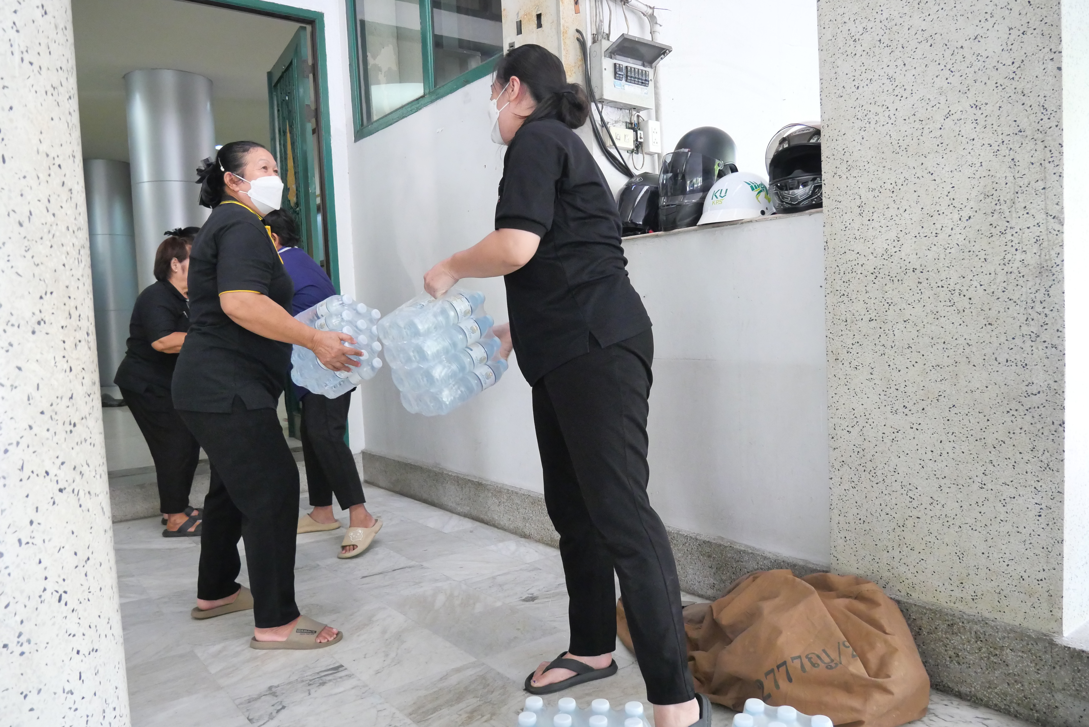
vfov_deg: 53.2
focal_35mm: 24
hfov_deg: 73.7
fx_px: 726
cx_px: 544
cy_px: 364
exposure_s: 1/125
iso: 3200
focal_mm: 12
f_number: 4
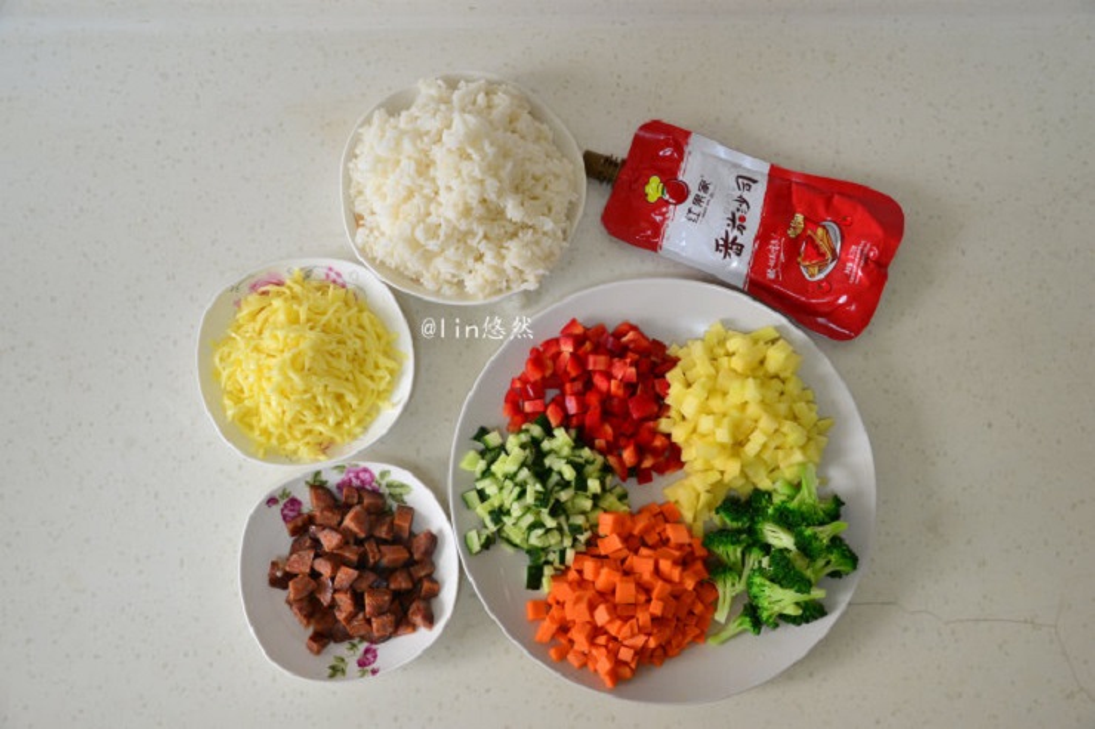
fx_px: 1140
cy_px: 364
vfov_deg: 35.5
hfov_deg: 51.3
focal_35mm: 38
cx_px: 548
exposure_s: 1/30
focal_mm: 25
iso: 500
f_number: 4
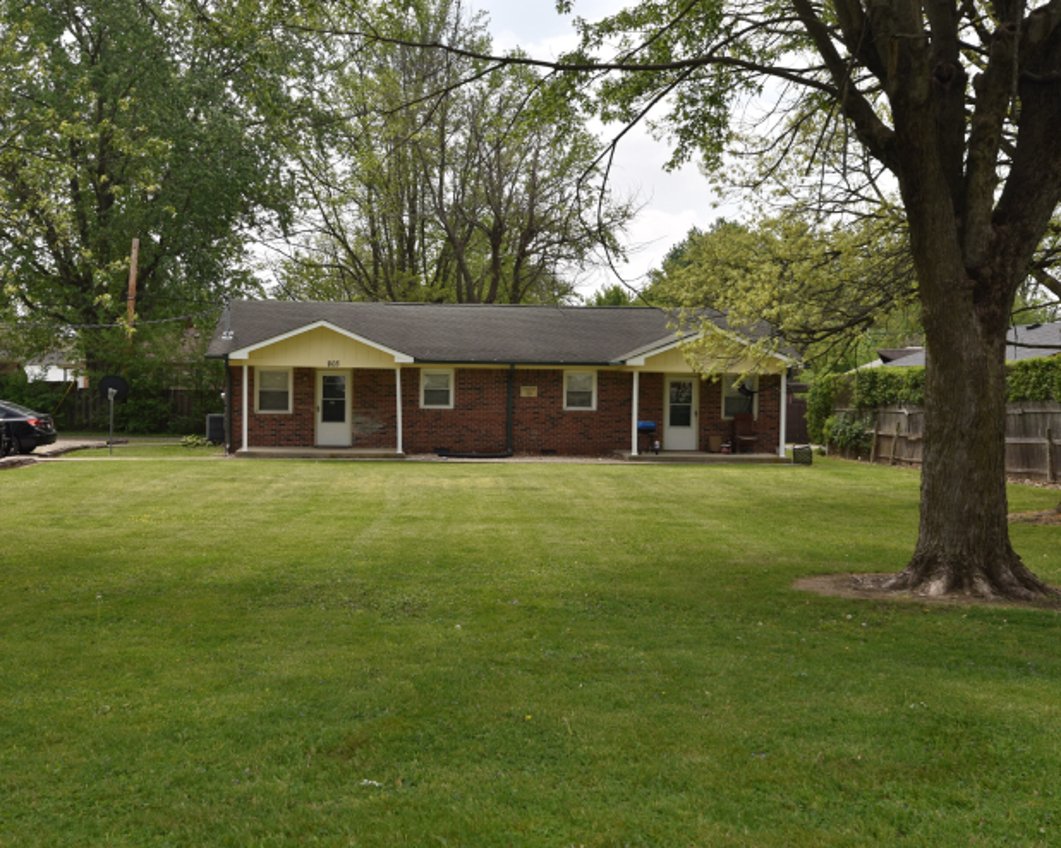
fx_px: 1287
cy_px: 426
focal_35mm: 41
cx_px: 440
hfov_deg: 44.6
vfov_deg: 36.5
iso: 100
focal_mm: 24
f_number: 8
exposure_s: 1/200
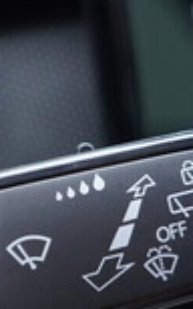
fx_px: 1105
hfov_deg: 10.0
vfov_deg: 15.9
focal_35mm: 131
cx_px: 76
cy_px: 194
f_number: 2.8
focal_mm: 24
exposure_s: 1/40
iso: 320
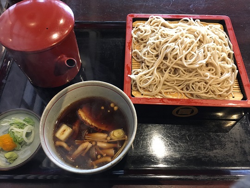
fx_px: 209
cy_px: 94
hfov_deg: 61.7
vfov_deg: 48.2
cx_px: 125
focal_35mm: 29
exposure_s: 1/30
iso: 200
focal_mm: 4.15
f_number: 2.2
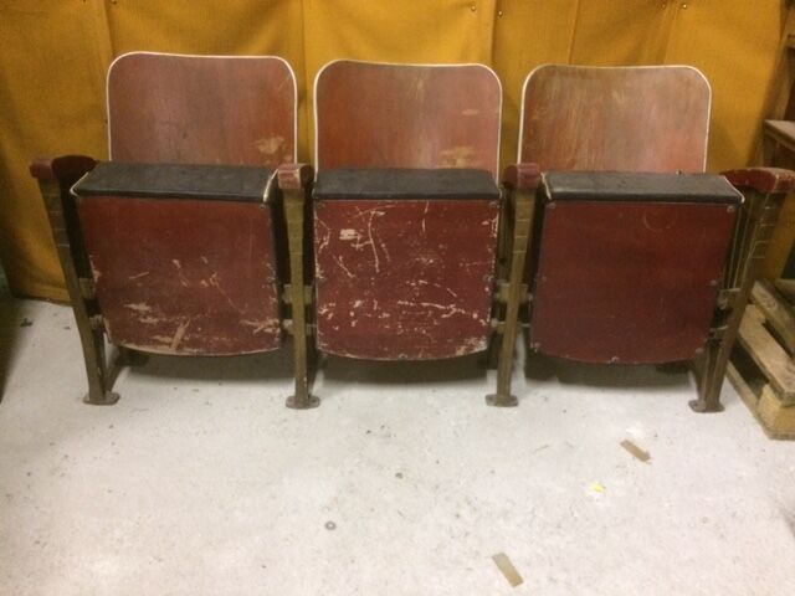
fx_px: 666
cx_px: 398
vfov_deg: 48.2
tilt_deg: -29.1
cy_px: 298
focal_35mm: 29
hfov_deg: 61.7
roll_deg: -1.9
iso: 500
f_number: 2.2
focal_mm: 4.15
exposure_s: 1/17
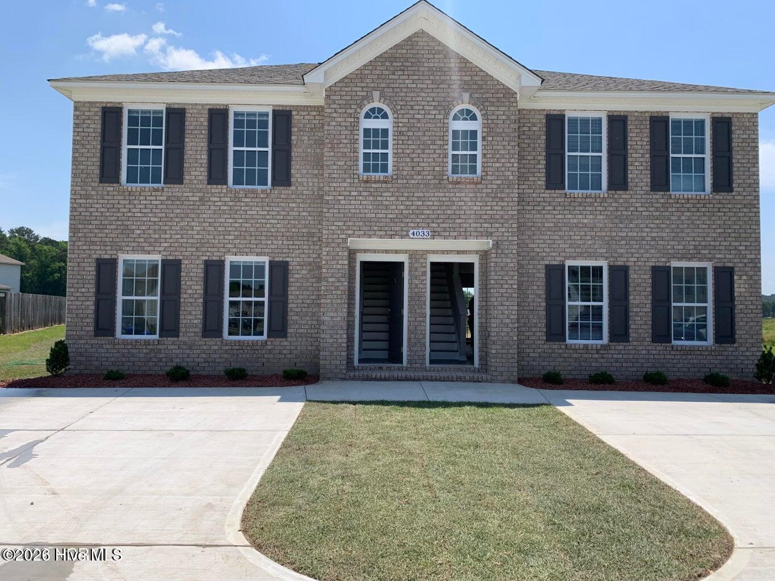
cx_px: 388
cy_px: 290
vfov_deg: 53.1
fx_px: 582
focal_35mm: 26
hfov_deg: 67.3
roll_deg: -0.9
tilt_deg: +2.6
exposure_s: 1/2309
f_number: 1.8
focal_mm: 4.25
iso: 25
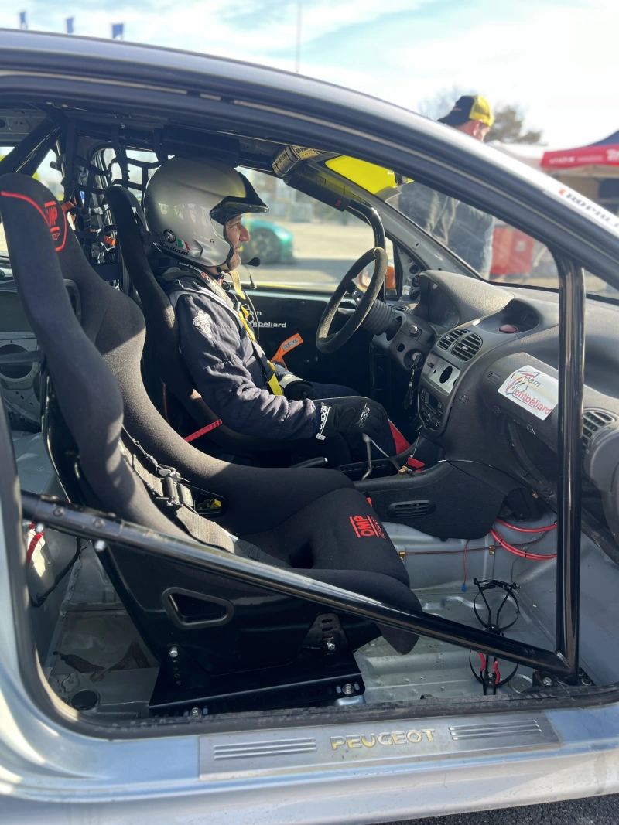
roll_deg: -2.6
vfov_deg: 67.3
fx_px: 620
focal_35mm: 26
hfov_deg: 53.1
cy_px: 412
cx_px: 310
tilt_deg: -17.9
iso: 50
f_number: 1.5
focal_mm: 5.7
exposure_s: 1/337
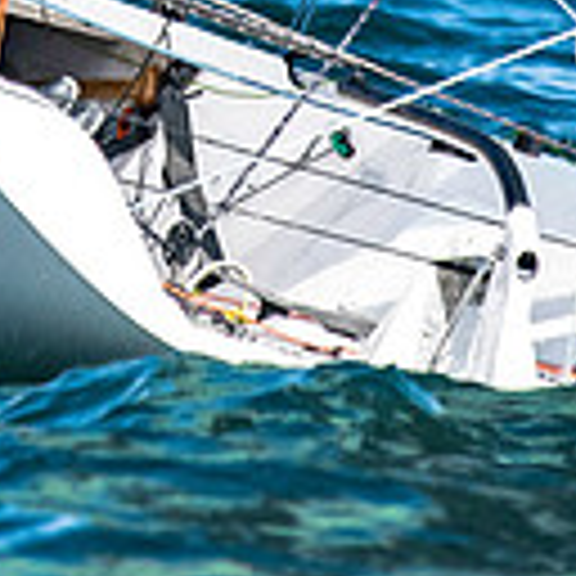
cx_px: 61
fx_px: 39440
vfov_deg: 0.8
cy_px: -431
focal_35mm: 2095
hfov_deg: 0.8
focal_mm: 300
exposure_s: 1/4000
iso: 500
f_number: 5
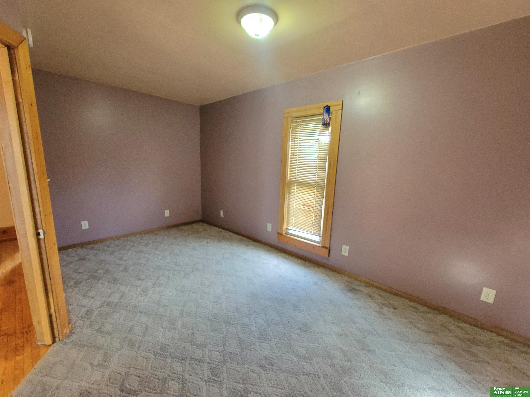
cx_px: 265
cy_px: 198
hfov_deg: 106.2
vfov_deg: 89.9
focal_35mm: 13
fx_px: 199
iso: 400
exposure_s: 1/30
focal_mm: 2.2
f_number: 2.2
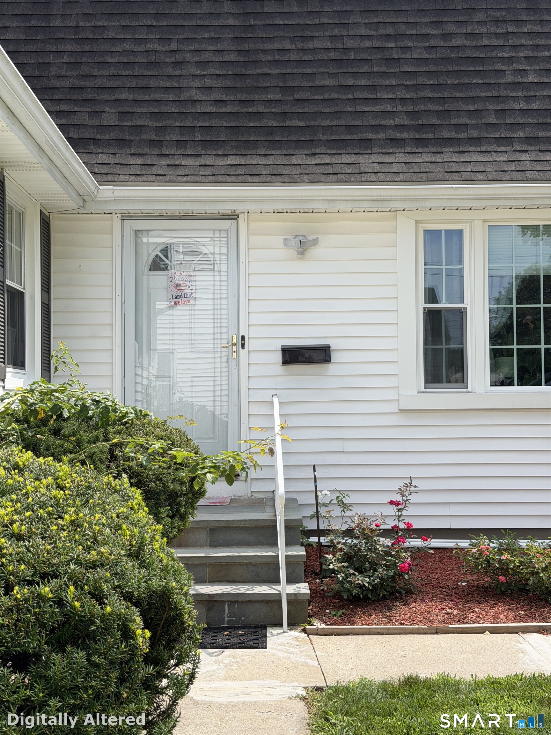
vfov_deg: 39.7
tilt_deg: +2.1
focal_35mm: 48
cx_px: 276
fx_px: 1019
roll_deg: +0.7
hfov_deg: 30.3
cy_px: 368
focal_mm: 6.76
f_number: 1.78
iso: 64
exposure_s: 1/2494
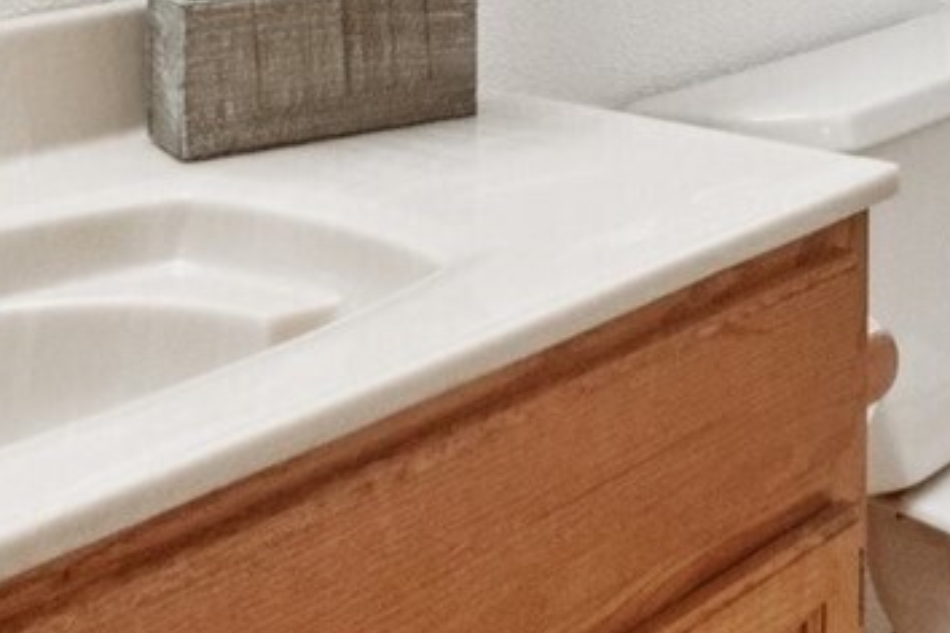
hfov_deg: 26.6
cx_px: 938
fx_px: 1900
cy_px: -339
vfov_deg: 17.0
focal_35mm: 72
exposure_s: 1/30
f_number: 9
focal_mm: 10
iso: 1600
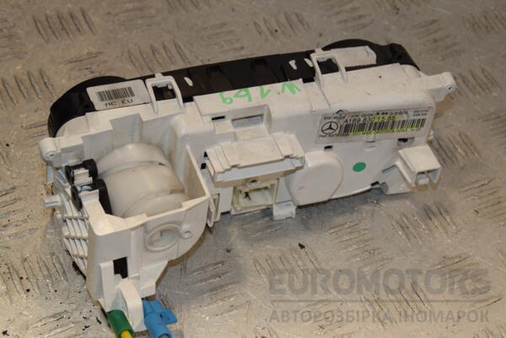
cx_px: 253
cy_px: 169
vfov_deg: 13.8
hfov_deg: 20.6
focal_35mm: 99
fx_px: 1391
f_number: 10
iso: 800
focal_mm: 66
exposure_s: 1/200
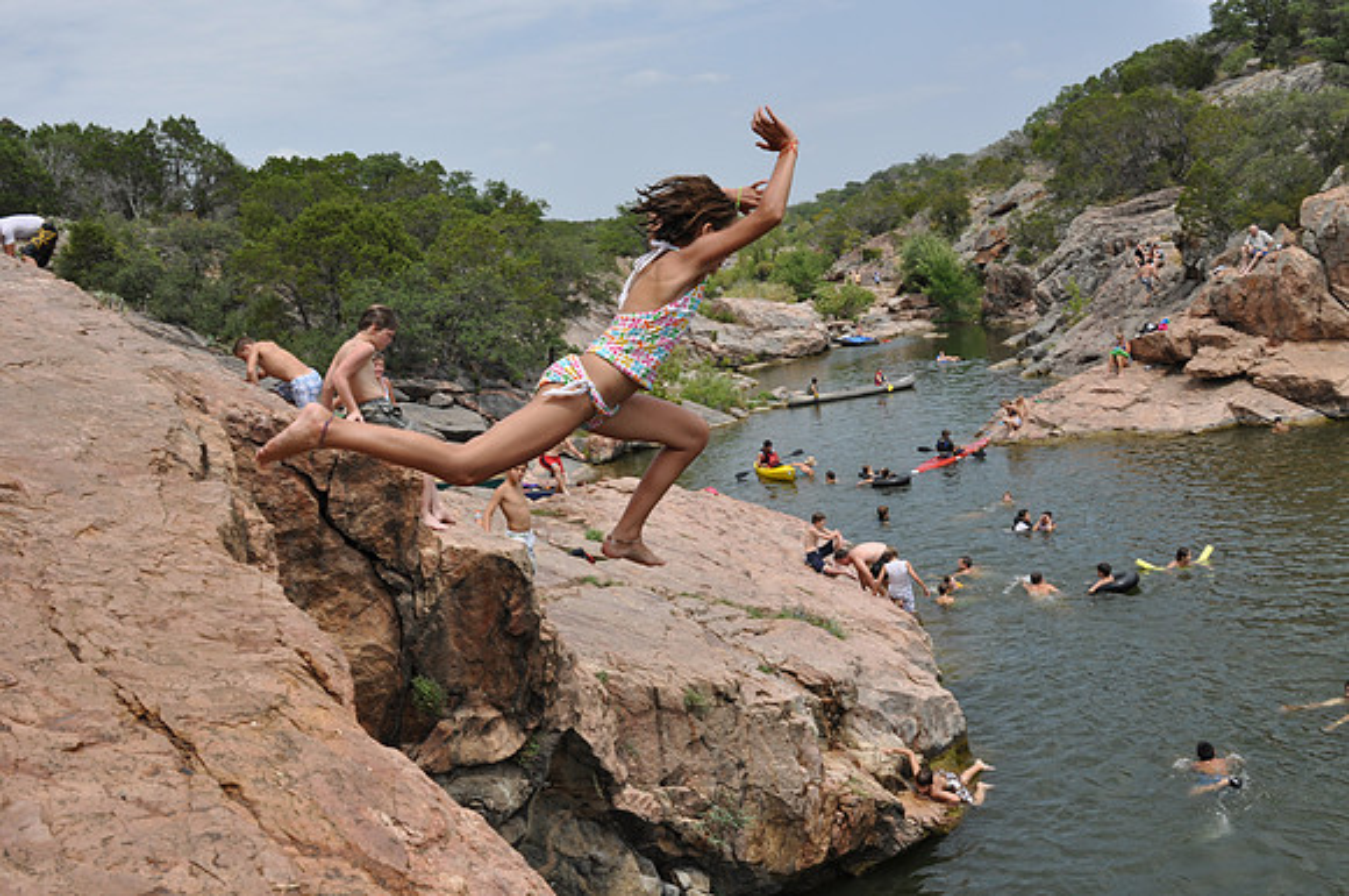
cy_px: 448
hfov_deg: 53.2
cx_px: 674
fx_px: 1347
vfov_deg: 36.8
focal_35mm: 36
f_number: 8
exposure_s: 1/640
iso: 200
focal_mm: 24
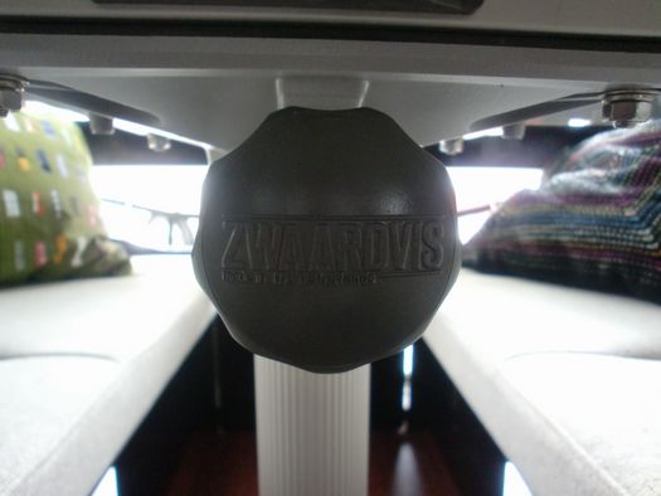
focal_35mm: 28
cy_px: 248
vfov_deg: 49.8
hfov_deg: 63.4
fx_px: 535
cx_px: 330
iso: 250
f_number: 2.6
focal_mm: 4.65
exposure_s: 1/60
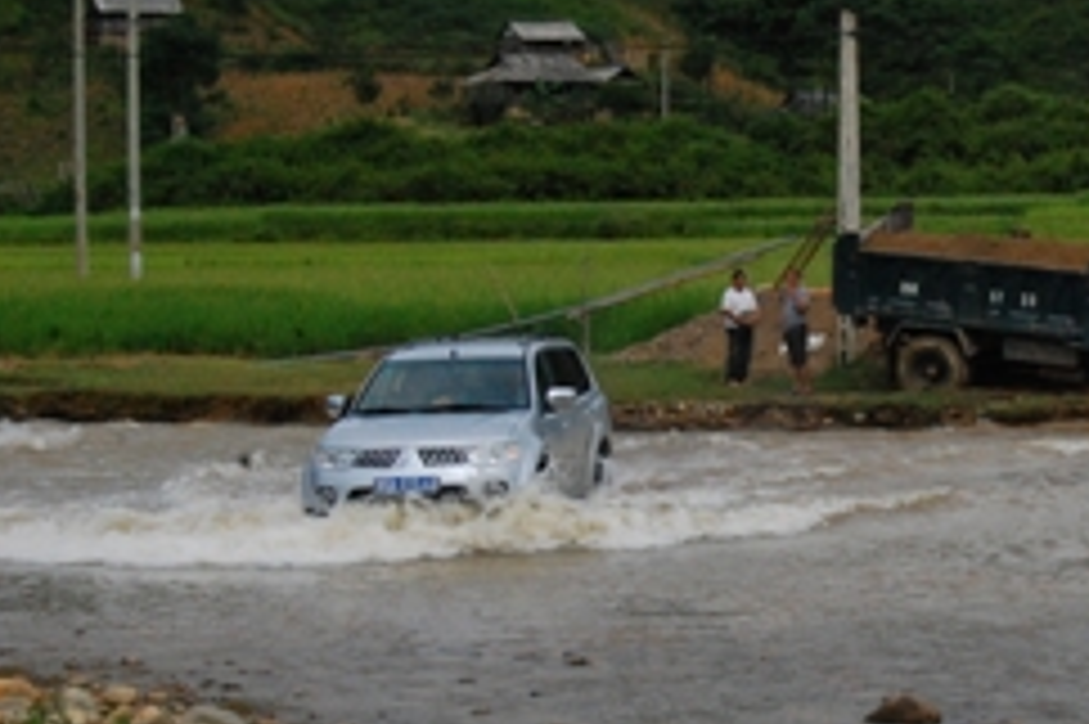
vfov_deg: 12.3
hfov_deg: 18.1
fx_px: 3355
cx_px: 986
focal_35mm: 111
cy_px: 418
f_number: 16
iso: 1600
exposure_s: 1/1000
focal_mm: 40
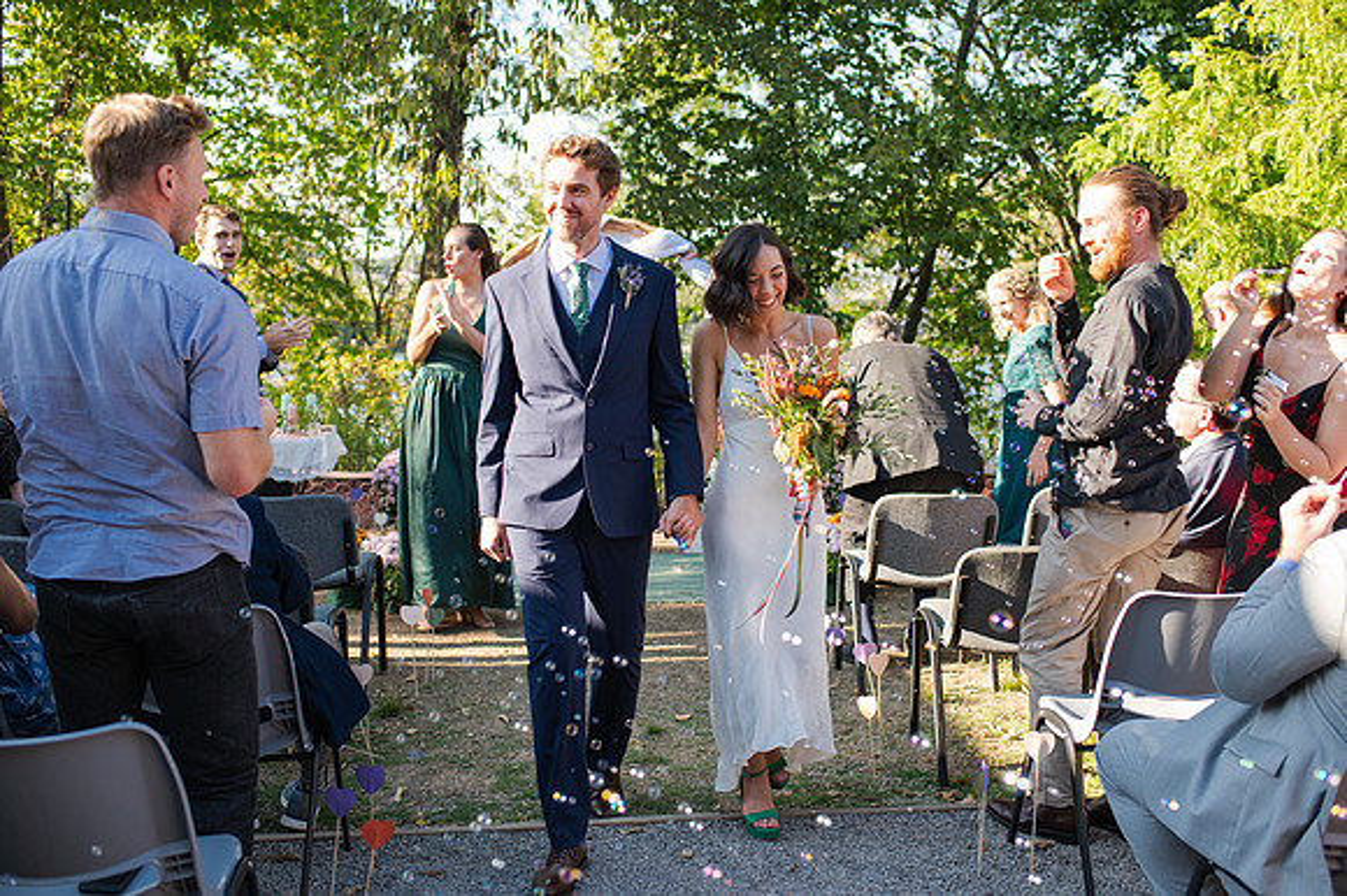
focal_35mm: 37
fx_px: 1385
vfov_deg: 35.9
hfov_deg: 51.9
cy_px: 439
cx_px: 687
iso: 220
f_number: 3.2
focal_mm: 35
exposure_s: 1/640
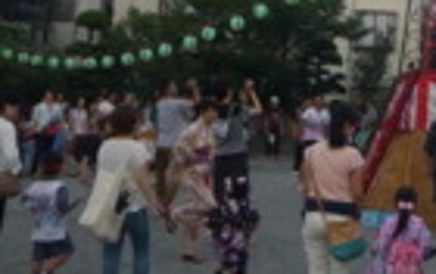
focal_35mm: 66
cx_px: 371
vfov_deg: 19.2
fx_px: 786
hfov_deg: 30.0
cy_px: 0
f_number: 3.9
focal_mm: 4.5
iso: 400
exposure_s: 1/100
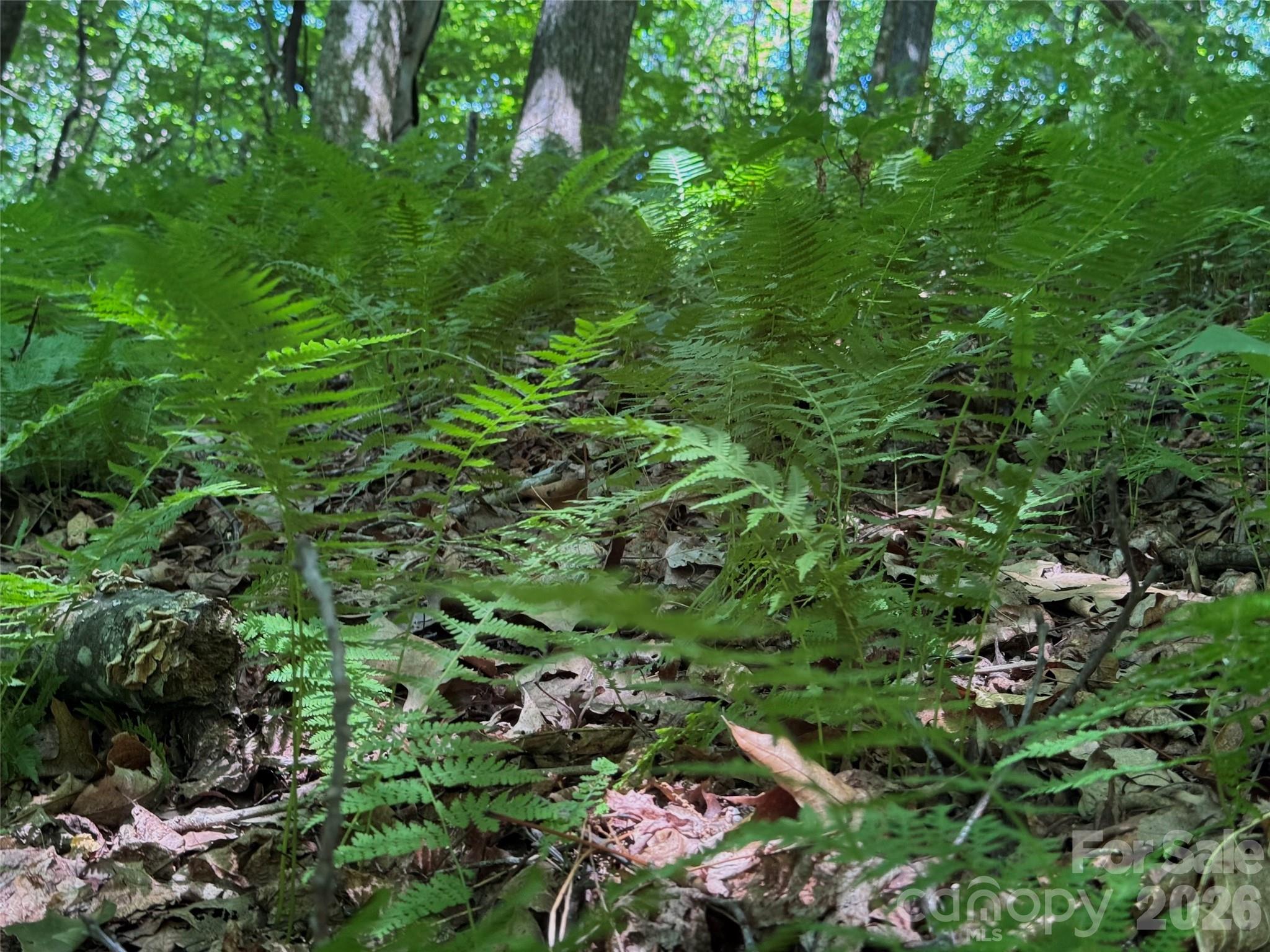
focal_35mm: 48
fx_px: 1761
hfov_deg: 39.7
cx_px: 635
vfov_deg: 30.3
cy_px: 476
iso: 160
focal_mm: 6.76
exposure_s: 1/60
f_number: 1.78
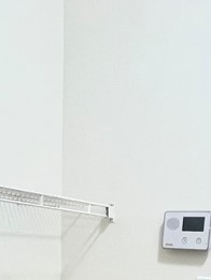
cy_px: 407
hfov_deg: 28.6
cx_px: 112
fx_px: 414
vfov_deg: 27.5
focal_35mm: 51
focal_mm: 1.57
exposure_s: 1/120
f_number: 1.8
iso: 200
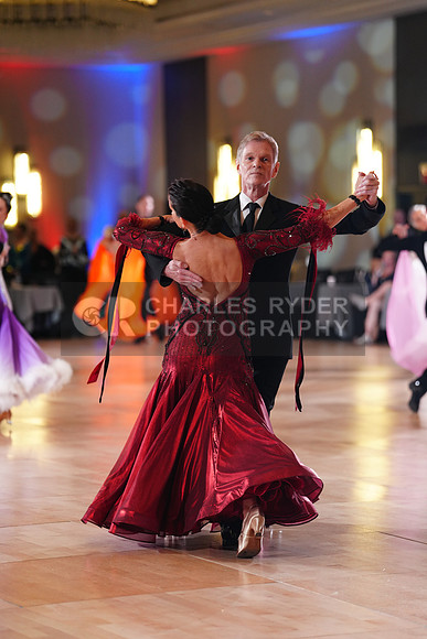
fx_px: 2151
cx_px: 214
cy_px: 320
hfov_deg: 11.3
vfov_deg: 16.9
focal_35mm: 121
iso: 1600
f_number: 2.8
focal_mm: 121
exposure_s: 1/320
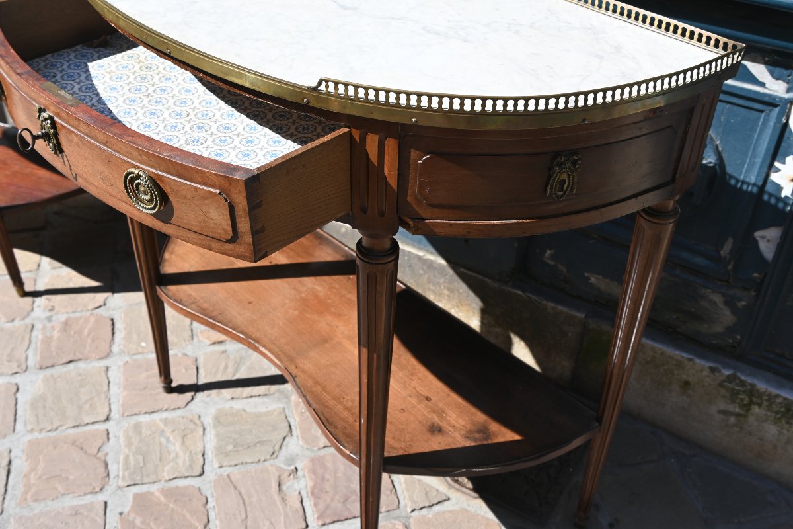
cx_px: 396
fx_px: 859
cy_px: 264
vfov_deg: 34.2
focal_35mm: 39
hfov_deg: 49.6
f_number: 5.6
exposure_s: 1/250
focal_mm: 26
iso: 100
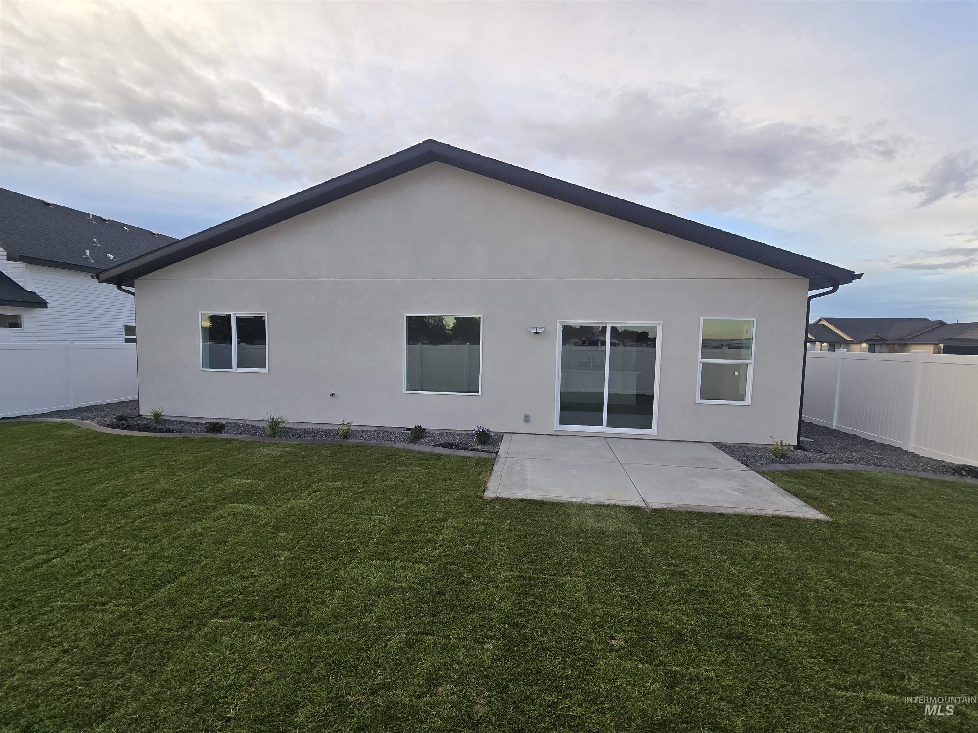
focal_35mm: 13
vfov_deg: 89.9
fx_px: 367
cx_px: 489
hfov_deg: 106.2
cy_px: 366
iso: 50
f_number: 2.2
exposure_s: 1/149
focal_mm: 2.2
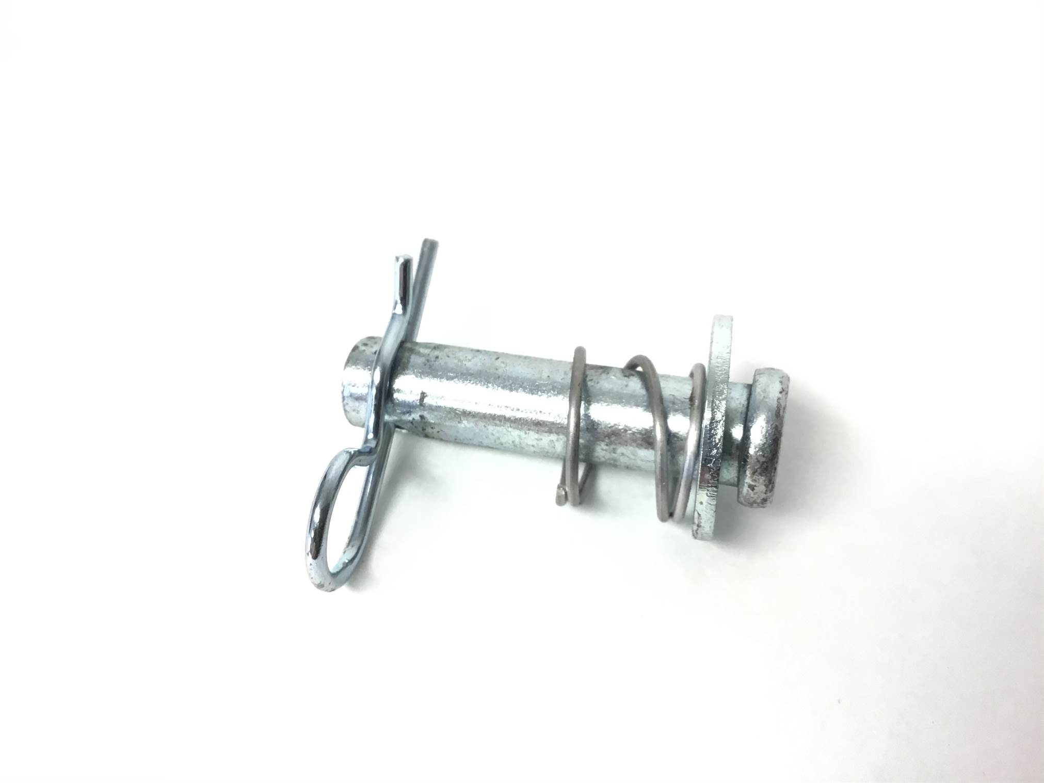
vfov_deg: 45.4
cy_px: 392
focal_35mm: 31
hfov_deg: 58.4
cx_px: 522
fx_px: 935
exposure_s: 1/33
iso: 50
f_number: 2.4
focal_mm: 3.3
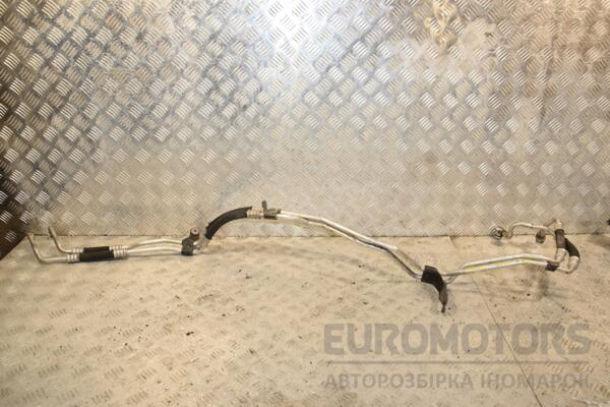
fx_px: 534
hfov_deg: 59.5
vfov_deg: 41.7
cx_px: 305
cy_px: 204
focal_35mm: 32
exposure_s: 1/200
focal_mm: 21
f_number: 7.1
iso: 800
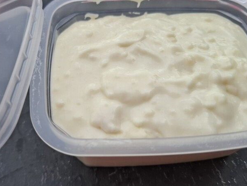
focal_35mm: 31
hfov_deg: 58.2
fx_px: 221
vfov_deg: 45.5
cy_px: 91
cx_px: 109
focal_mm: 5.54
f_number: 1.8
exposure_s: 1/721
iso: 50
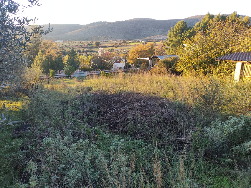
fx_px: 181
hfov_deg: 69.4
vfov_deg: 54.9
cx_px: 126
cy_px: 94
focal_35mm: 25
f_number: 1.89
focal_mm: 5.43
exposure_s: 1/103
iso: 100
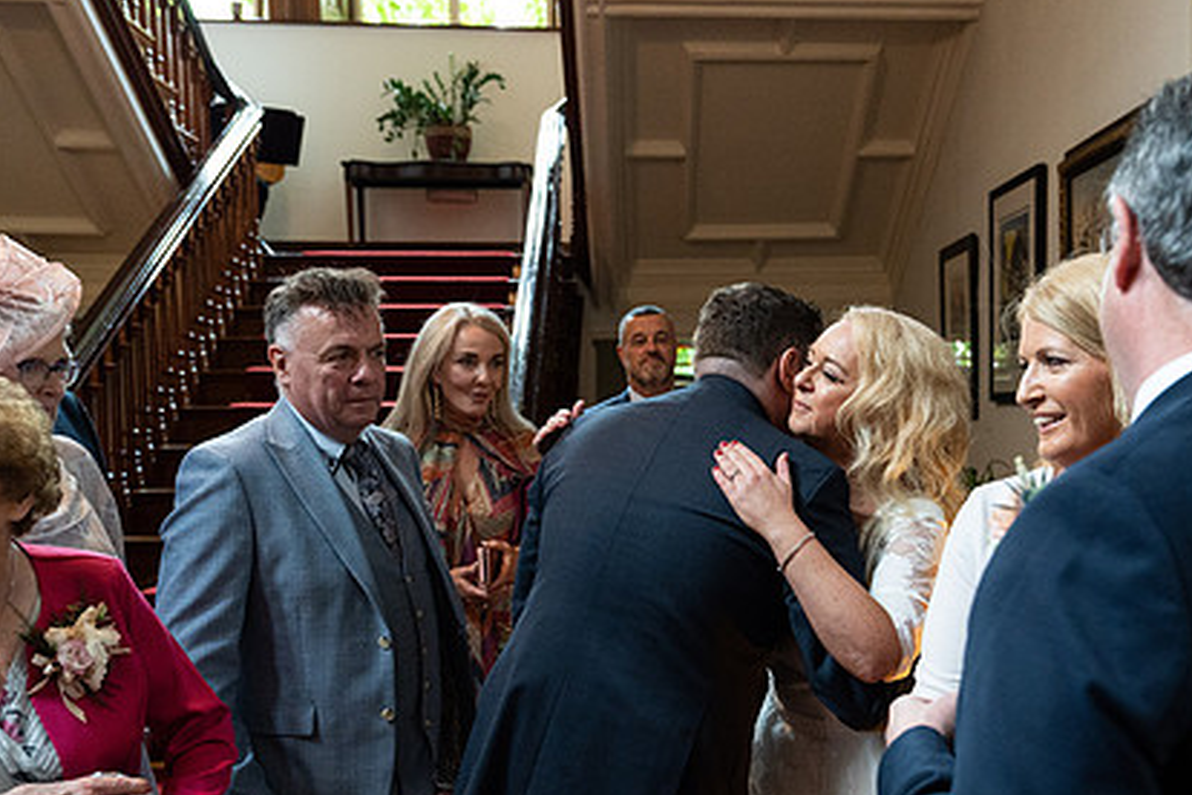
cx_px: 754
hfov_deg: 45.9
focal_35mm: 42
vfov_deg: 31.6
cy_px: 540
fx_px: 1391
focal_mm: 30
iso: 5000
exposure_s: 1/200
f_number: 3.5
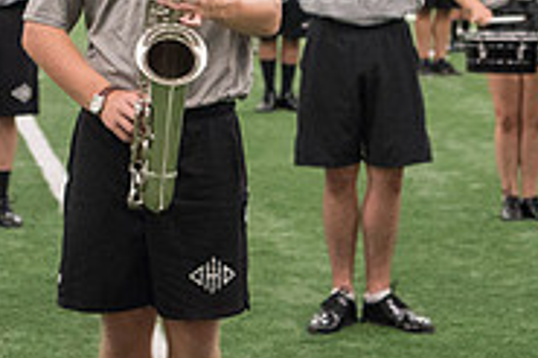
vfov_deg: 8.6
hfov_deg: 13.1
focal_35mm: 157
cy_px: -135
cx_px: 256
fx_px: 2344
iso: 3200
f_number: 3.2
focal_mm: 50
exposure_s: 1/200
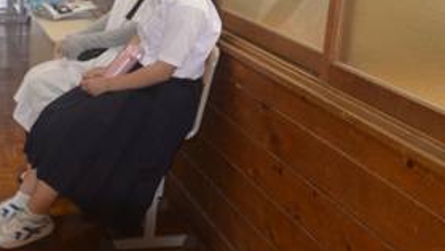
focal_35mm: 61
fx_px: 720
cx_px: 90
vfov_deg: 19.5
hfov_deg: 33.4
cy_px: 46
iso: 800
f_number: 5
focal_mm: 36
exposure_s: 1/60
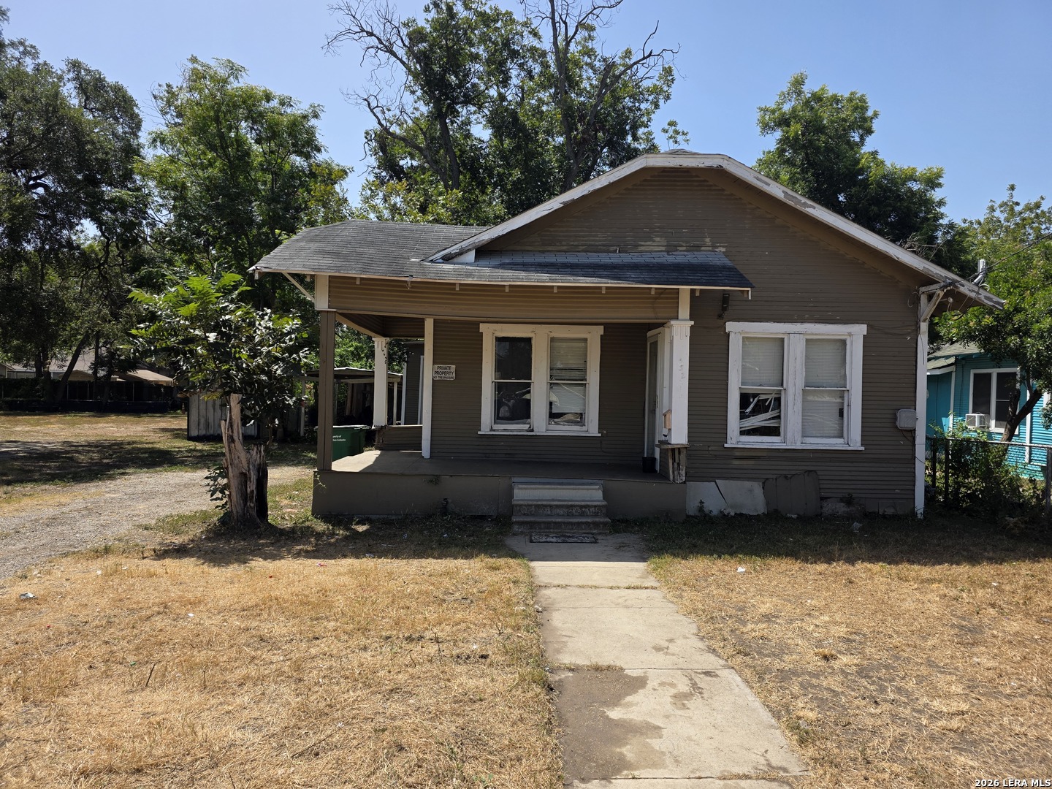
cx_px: 526
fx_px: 699
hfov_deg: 73.9
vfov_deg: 58.9
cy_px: 394
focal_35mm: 23
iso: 80
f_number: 1.7
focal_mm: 6.3
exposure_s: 1/4237
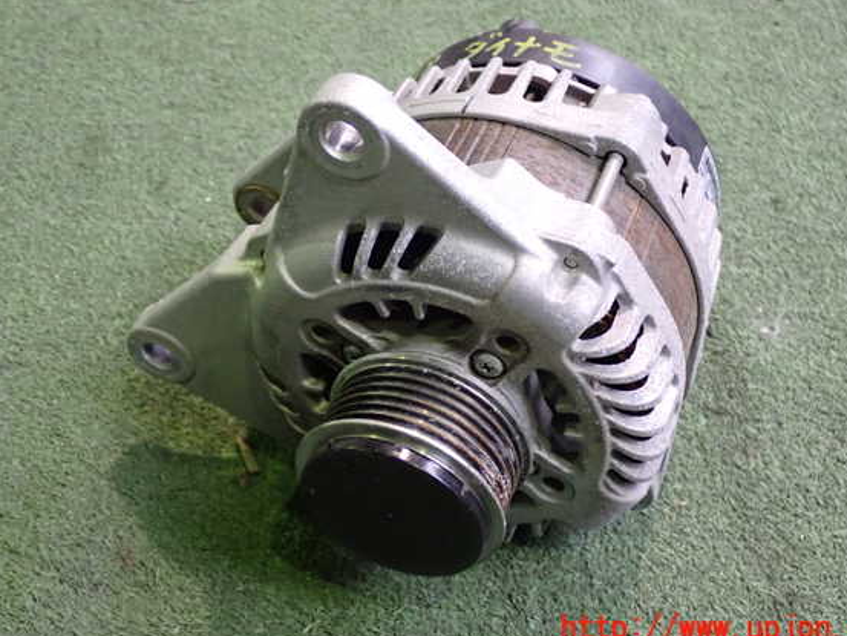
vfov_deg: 28.6
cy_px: 303
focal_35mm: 51
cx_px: 447
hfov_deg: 37.5
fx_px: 1248
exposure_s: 1/50
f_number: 3.1
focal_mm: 8.4
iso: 800
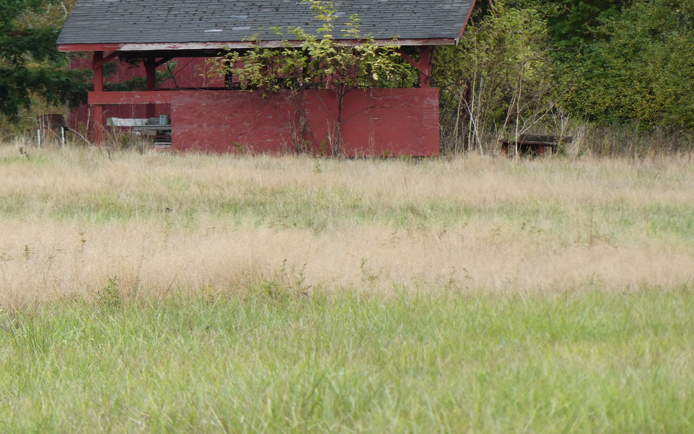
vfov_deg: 2.2
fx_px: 11462
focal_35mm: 606
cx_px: 337
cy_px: 164
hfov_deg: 3.5
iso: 125
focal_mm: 89.6
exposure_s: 1/125
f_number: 6
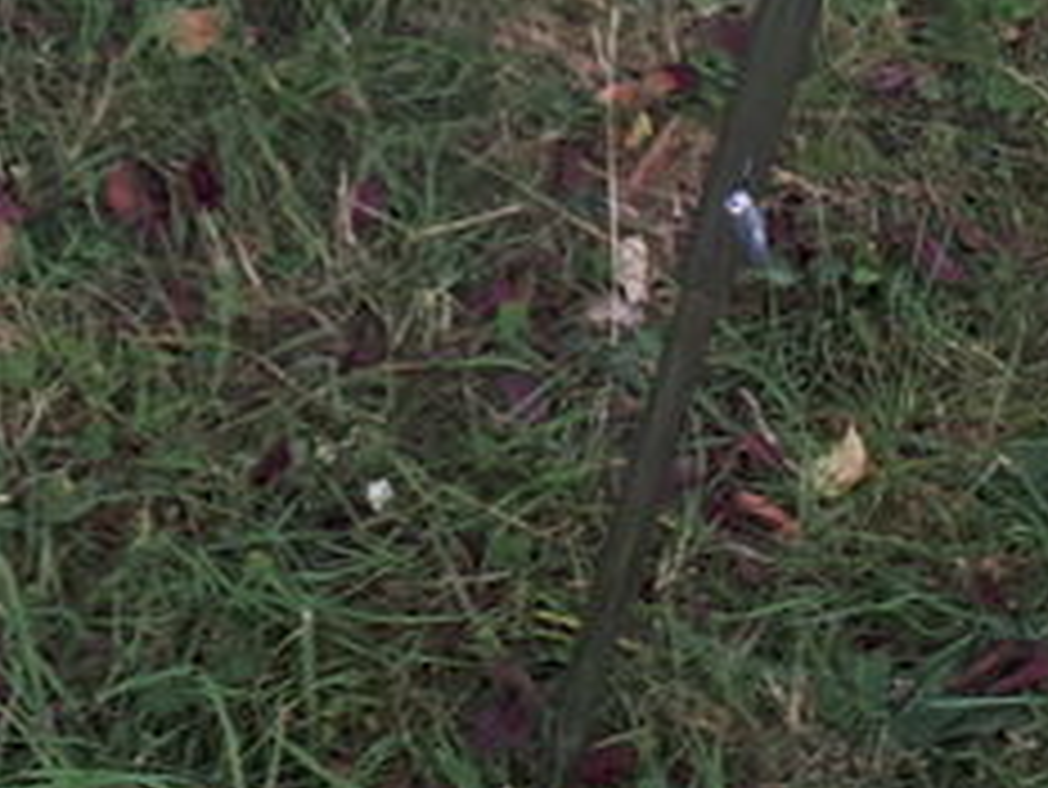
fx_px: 3514
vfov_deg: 12.3
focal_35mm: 116
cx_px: -279
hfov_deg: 16.2
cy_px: -302
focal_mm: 3.6
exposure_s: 1/50
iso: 40
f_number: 1.9
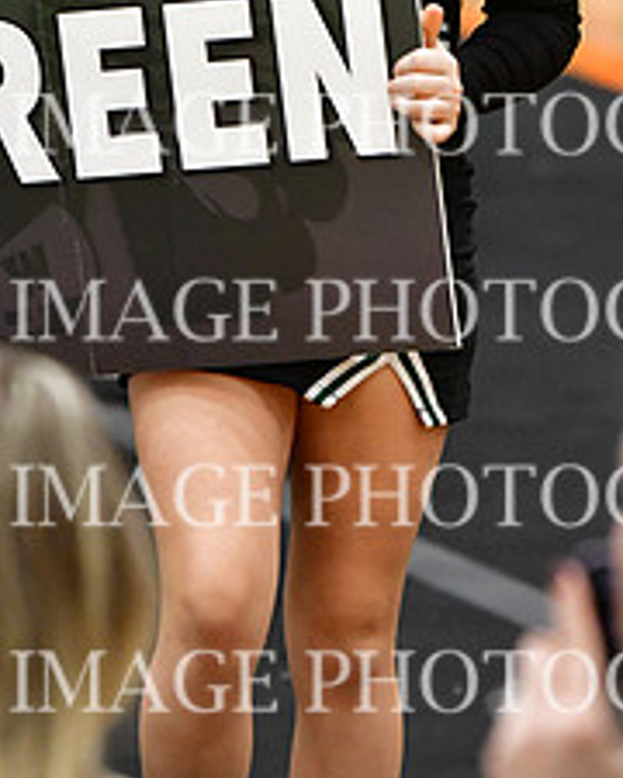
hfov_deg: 2.2
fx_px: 15926
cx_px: 282
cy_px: 31
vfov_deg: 2.8
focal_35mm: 691
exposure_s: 1/500
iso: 5000
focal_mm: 190
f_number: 3.5
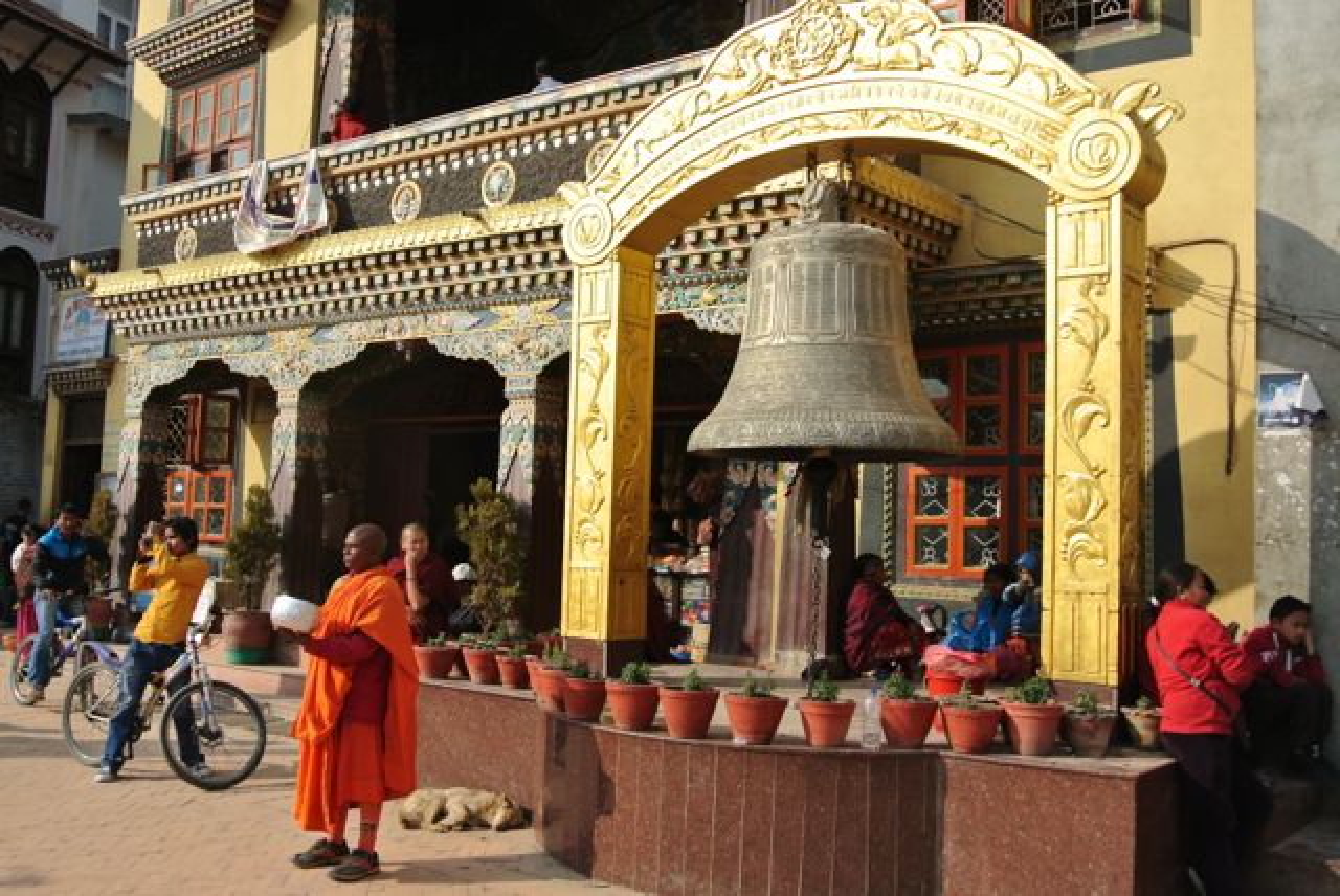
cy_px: 448
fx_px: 1341
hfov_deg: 53.1
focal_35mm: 36
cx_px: 670
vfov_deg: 36.9
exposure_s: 1/640
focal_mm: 13.6
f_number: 4.5
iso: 100
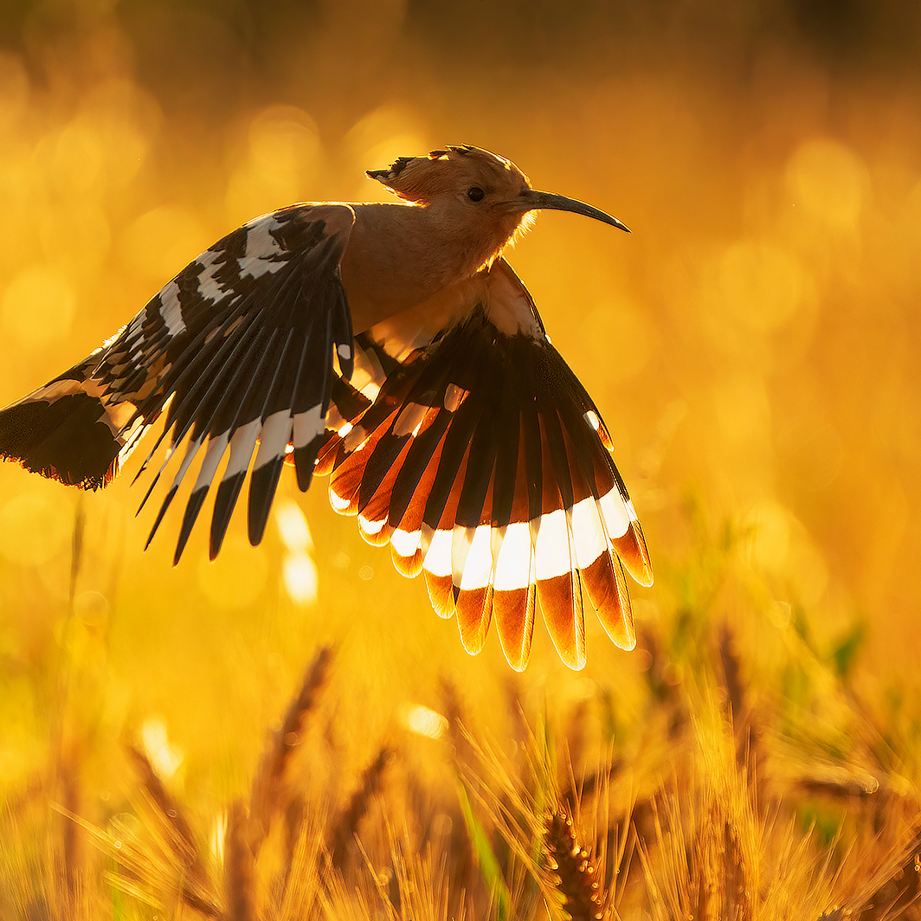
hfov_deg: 2.3
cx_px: 473
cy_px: 460
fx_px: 23088
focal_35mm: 767
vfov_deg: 2.3
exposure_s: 1/4000
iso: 1600
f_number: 6.3
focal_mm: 600
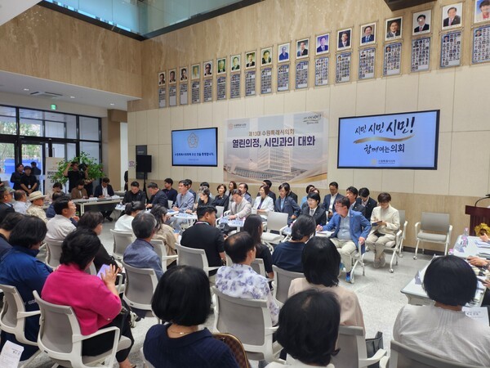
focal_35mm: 24
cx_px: 245
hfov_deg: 71.6
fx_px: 340
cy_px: 184
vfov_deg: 56.8
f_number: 1.8
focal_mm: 5
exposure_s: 1/120
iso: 80
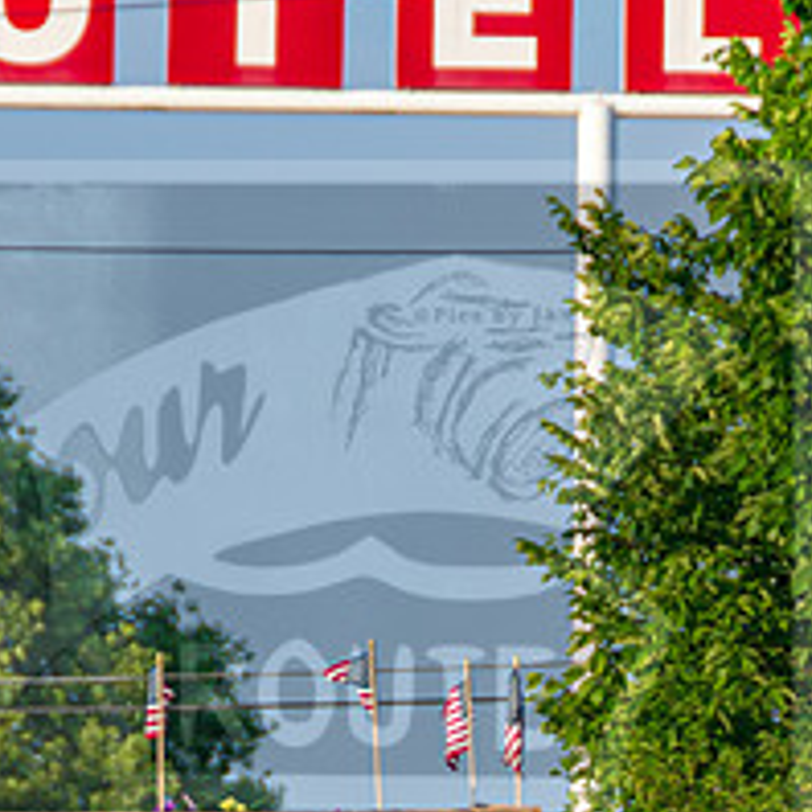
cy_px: 845
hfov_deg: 2.5
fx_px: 18604
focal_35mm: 701
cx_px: 587
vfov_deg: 2.5
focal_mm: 150
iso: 100
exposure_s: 1/320
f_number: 5.6
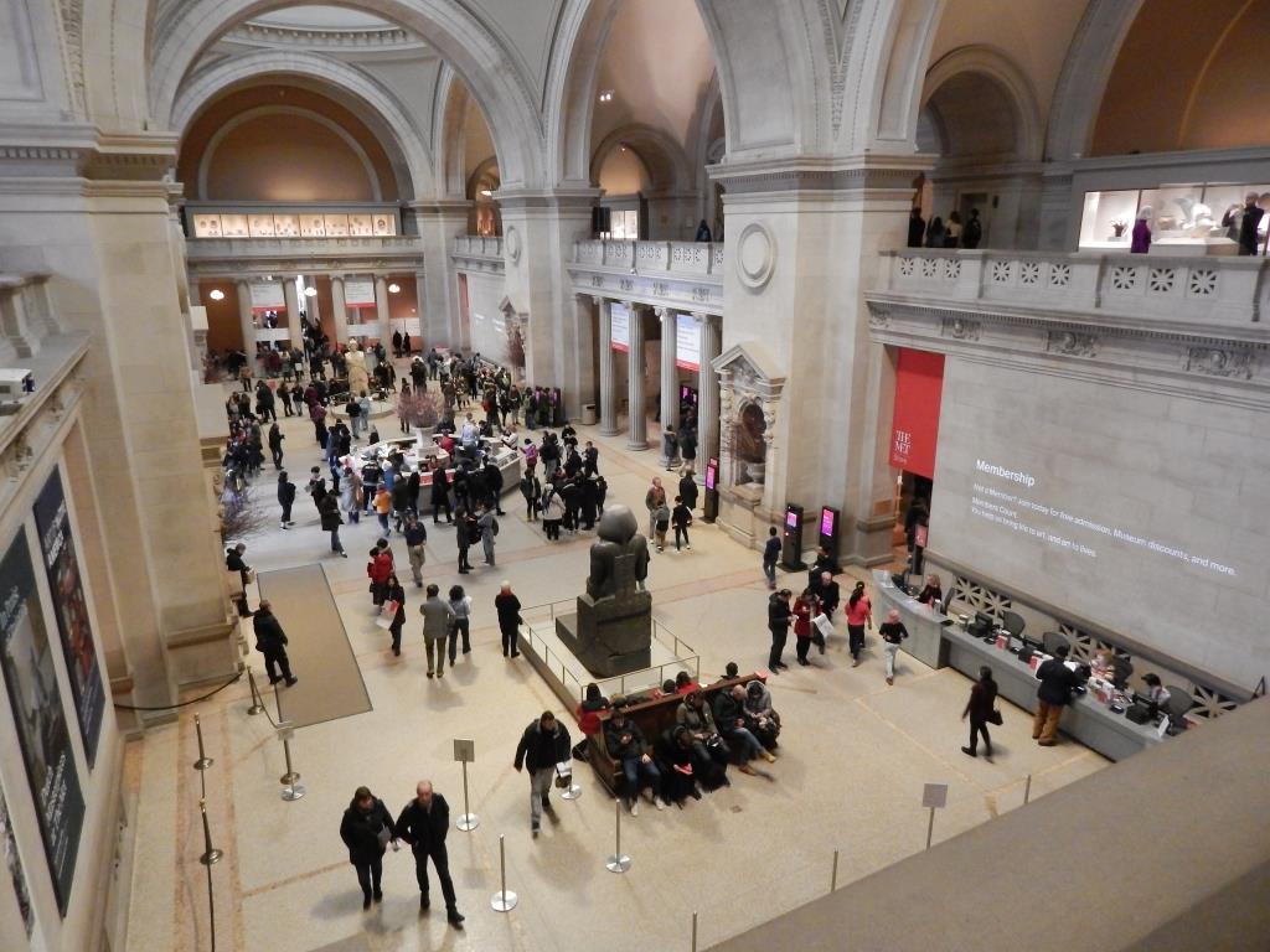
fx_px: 844
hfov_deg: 73.9
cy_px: 476
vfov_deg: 58.9
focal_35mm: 23
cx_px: 635
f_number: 3
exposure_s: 1/30
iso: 640
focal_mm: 4
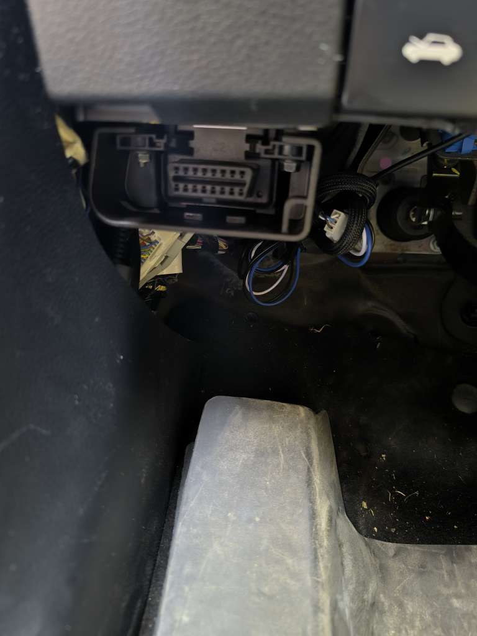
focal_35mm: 23
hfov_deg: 58.9
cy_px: 318
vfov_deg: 73.9
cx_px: 238
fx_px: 423
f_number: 1.65
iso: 3200
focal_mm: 6.14
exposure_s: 1/14.3
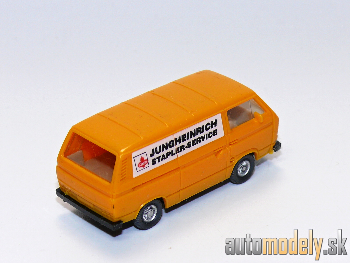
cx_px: 175
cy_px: 132
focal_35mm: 135
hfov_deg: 14.6
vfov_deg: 11.0
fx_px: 1365
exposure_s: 1/30
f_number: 4
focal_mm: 16.1
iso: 100
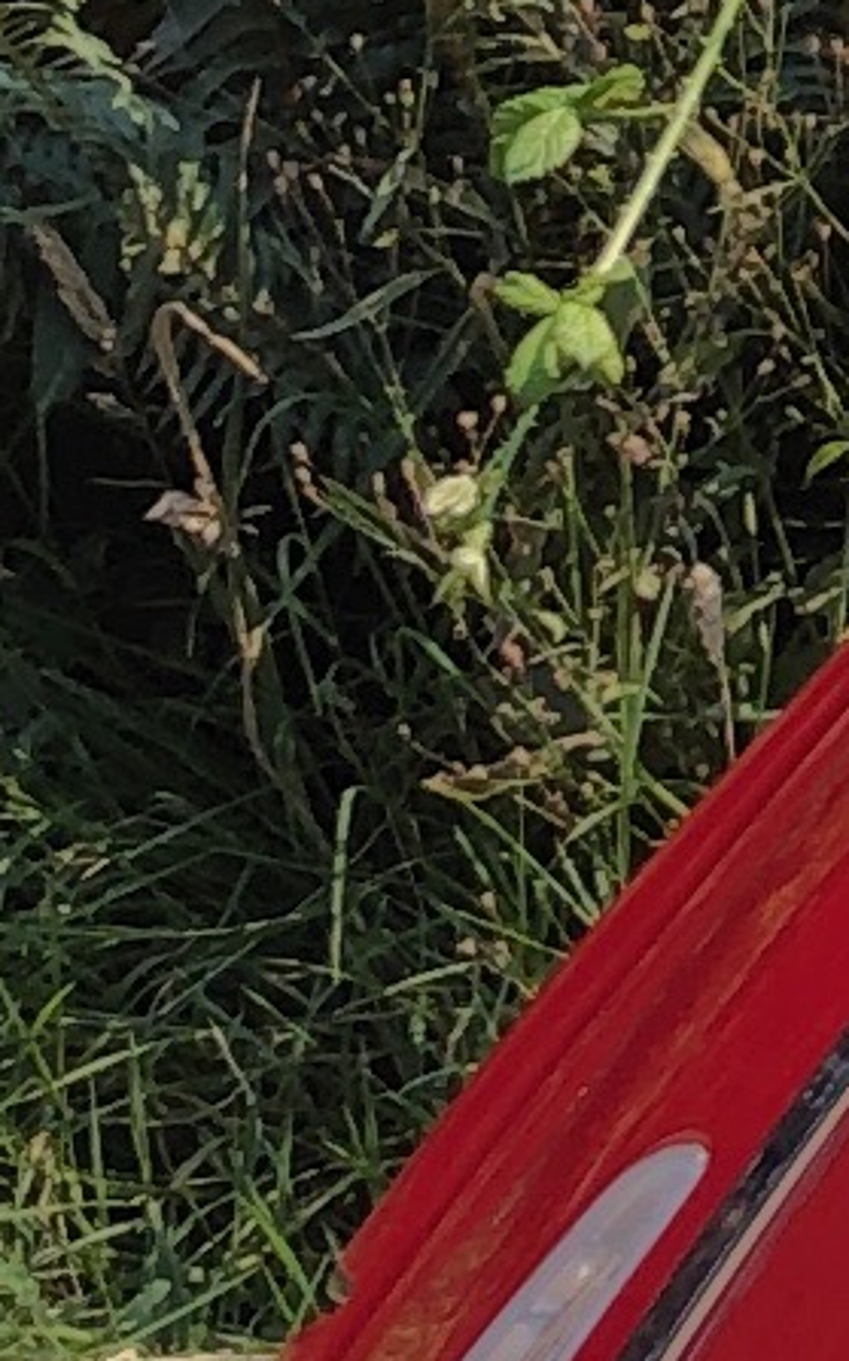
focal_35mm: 268
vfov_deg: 7.8
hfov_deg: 4.5
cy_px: -295
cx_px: 3530
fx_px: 9931
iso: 20
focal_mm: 4
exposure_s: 1/228
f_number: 1.8
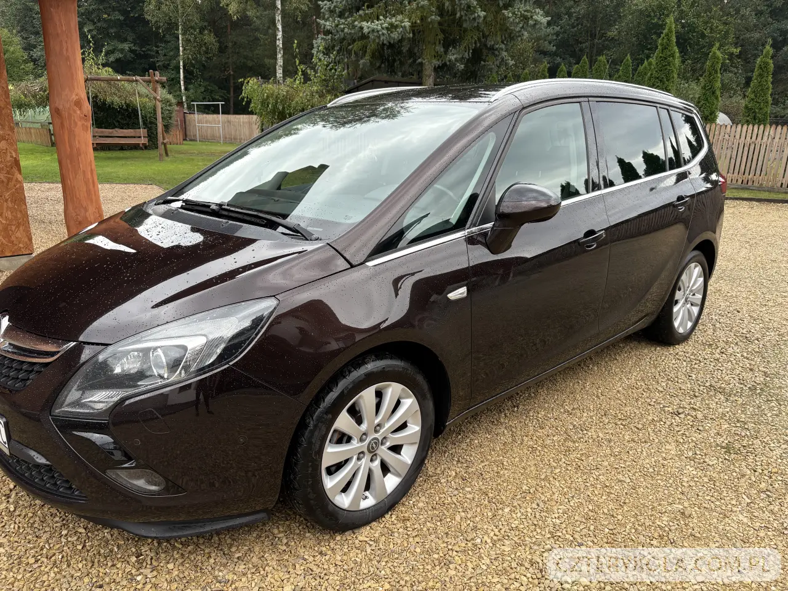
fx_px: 592
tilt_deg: -16.5
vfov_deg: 53.1
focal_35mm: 26
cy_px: 296
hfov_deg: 67.3
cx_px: 394
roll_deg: -0.2
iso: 64
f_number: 1.6
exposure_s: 1/222
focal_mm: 5.96
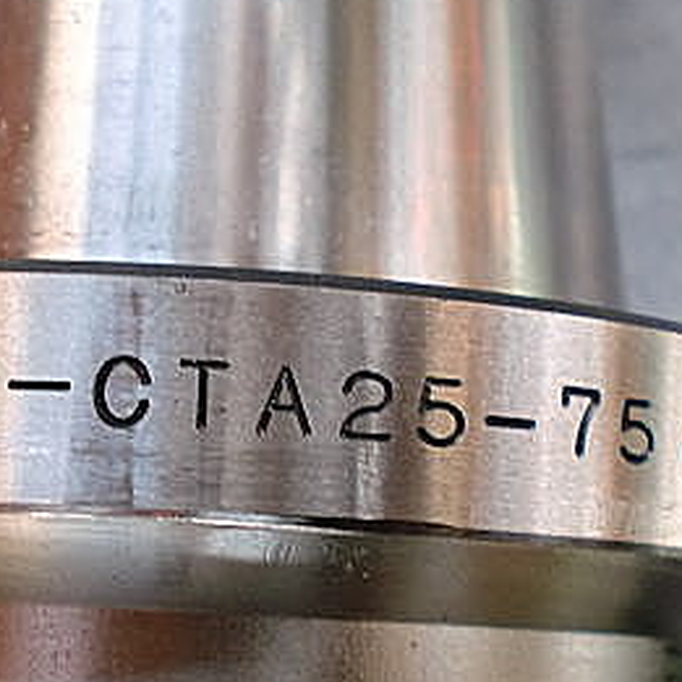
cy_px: 483
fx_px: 1694
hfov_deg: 22.6
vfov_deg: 22.6
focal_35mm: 76
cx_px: 196
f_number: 3.1
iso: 160
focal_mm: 6.3
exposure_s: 1/60
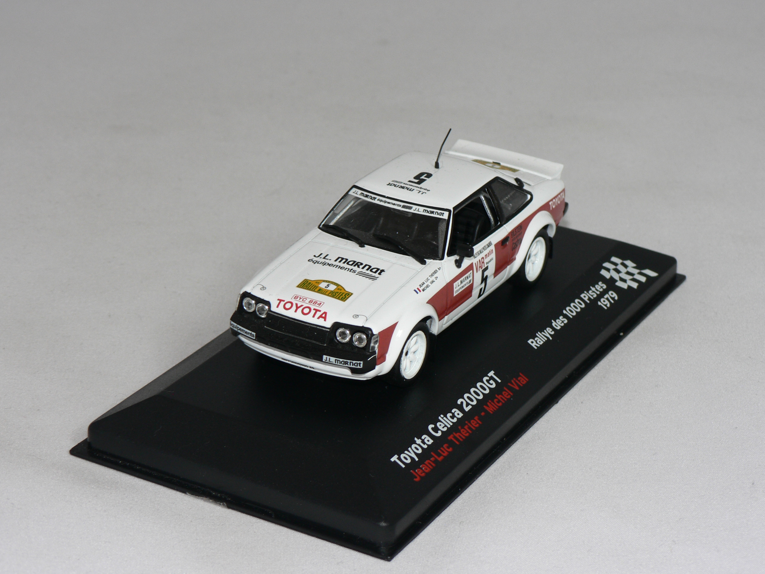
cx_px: 382
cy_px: 287
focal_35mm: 93
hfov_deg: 21.1
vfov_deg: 15.9
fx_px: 2055
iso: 80
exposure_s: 1/60
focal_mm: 15.5
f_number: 4
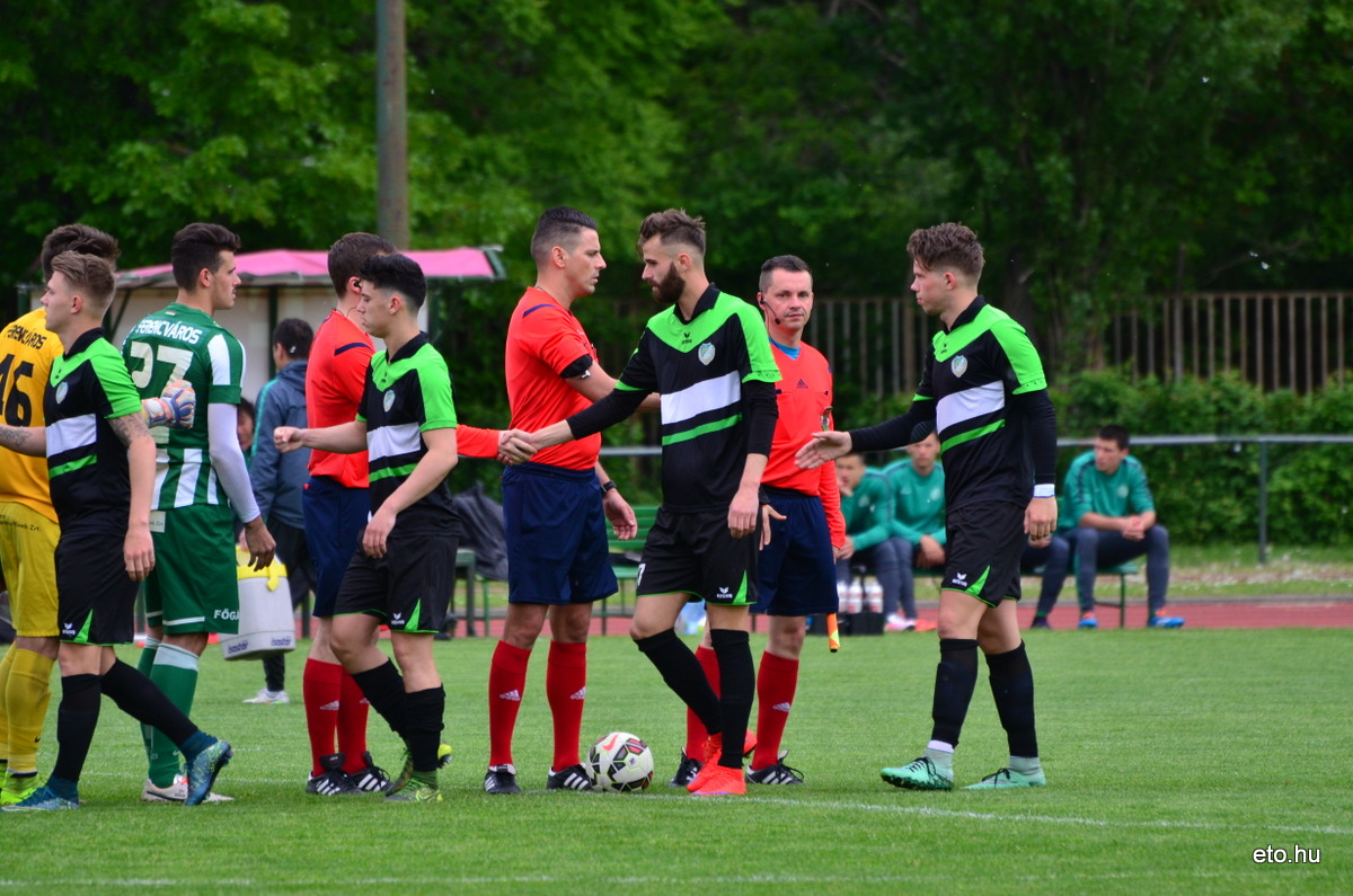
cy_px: 448
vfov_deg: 3.0
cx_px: 676
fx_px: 16879
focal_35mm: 450
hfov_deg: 4.6
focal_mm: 300
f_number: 5.6
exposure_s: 1/500
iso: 500
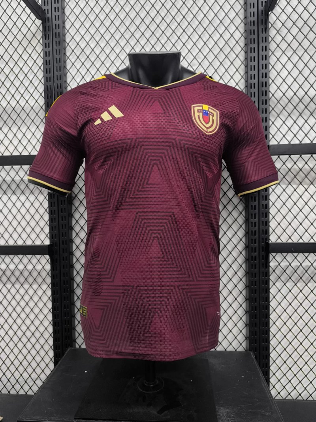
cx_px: 158
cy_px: 211
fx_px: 280
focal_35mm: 23
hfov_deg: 58.9
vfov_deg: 73.9
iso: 500
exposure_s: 1/50
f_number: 1.65
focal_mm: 6.14
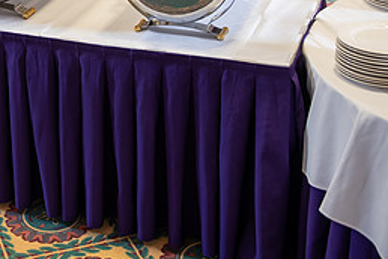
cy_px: -22
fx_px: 776
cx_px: 3
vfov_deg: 18.3
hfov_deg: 26.6
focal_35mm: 72
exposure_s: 1/100
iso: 640
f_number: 3.2
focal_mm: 32
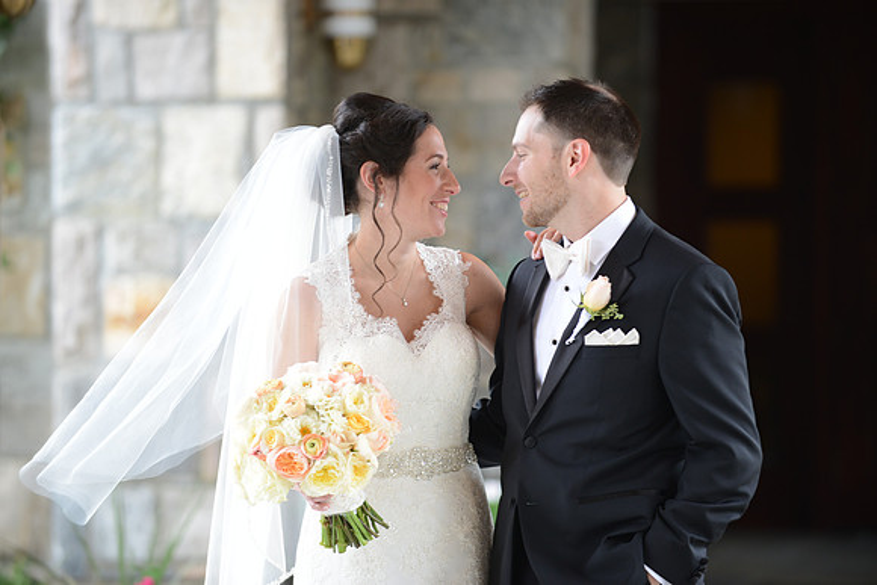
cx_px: 438
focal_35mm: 200
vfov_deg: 6.9
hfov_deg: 10.3
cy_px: 292
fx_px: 4873
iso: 500
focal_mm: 200
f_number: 4
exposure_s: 1/125
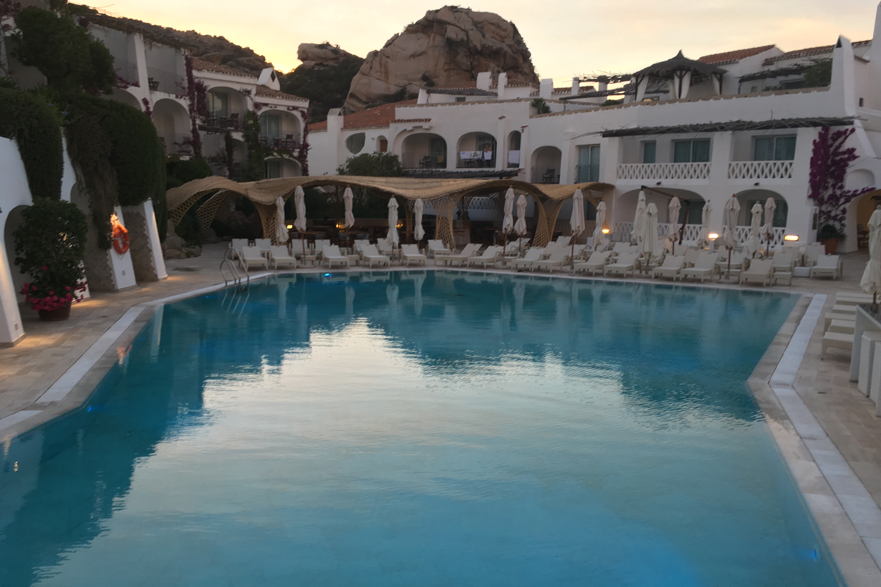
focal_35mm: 31
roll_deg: -0.2
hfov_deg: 60.3
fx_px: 759
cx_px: 440
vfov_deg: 42.3
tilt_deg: -6.9
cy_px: 292
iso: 25
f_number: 2.2
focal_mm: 4.15
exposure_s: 1/33
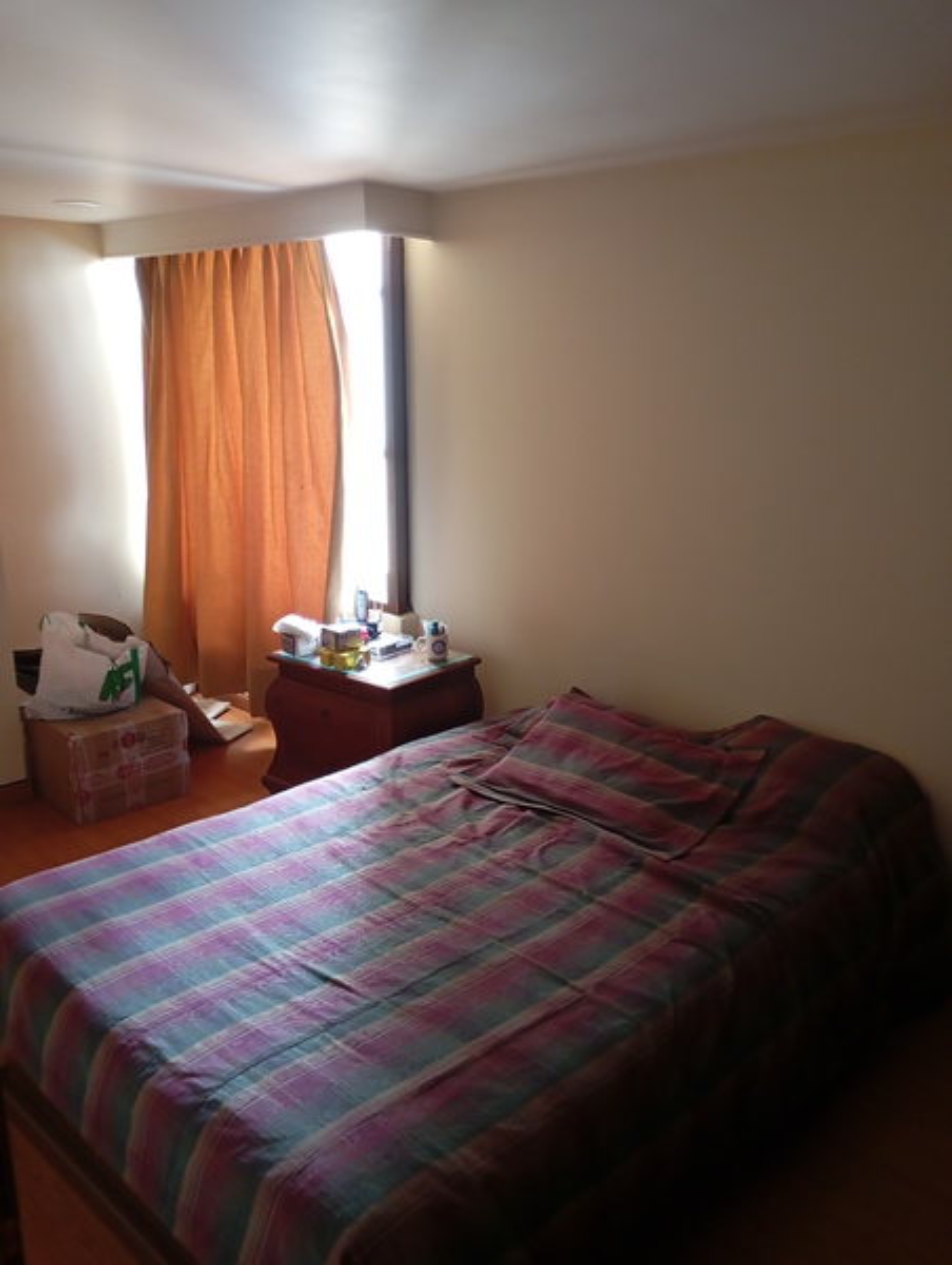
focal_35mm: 28
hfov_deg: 49.9
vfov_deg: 63.4
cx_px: 476
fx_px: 1024
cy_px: 632
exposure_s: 1/24
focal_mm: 4.27
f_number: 1.8
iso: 1121
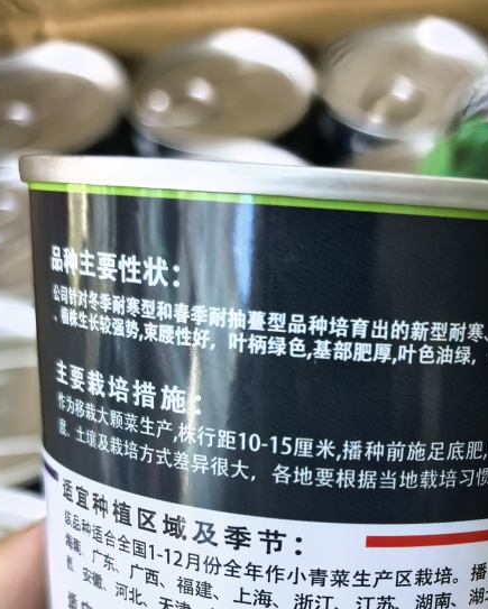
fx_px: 830
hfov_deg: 32.3
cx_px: 350
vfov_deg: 37.4
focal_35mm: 46
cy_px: 561
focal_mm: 5.75
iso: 640
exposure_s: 1/716
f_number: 2
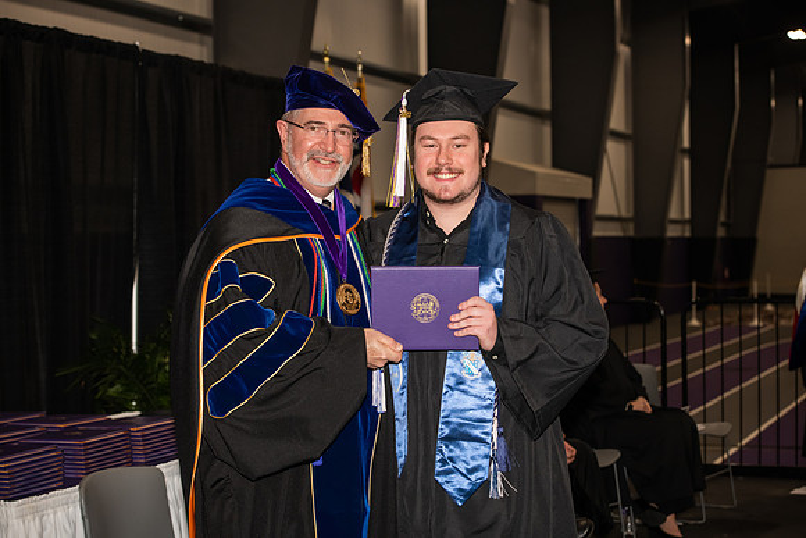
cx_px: 403
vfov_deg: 19.5
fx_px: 1568
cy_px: 269
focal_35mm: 70
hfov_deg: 28.8
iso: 1000
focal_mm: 70
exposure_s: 1/200
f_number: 5.6
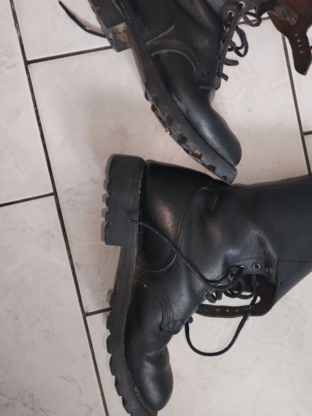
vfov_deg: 50.4
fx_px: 433
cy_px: 137
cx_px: 213
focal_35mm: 36
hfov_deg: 39.1
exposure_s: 1/25
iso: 886
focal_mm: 4.75
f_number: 1.8
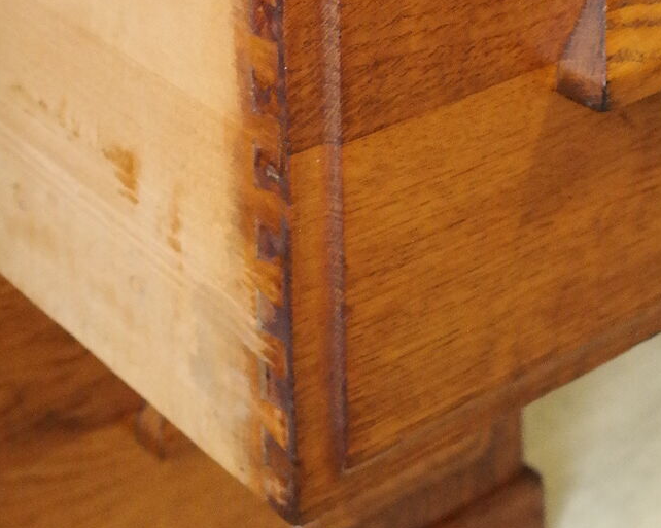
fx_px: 1779
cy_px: -169
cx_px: 458
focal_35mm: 91
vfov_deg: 16.0
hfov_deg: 20.9
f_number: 5.6
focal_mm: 24
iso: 3200
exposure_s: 1/30
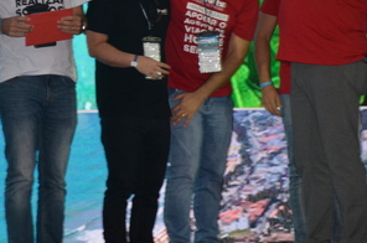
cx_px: 35
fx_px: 2708
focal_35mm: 266
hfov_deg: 7.7
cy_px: 16
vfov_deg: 5.1
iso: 800
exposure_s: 1/60
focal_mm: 75
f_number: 5
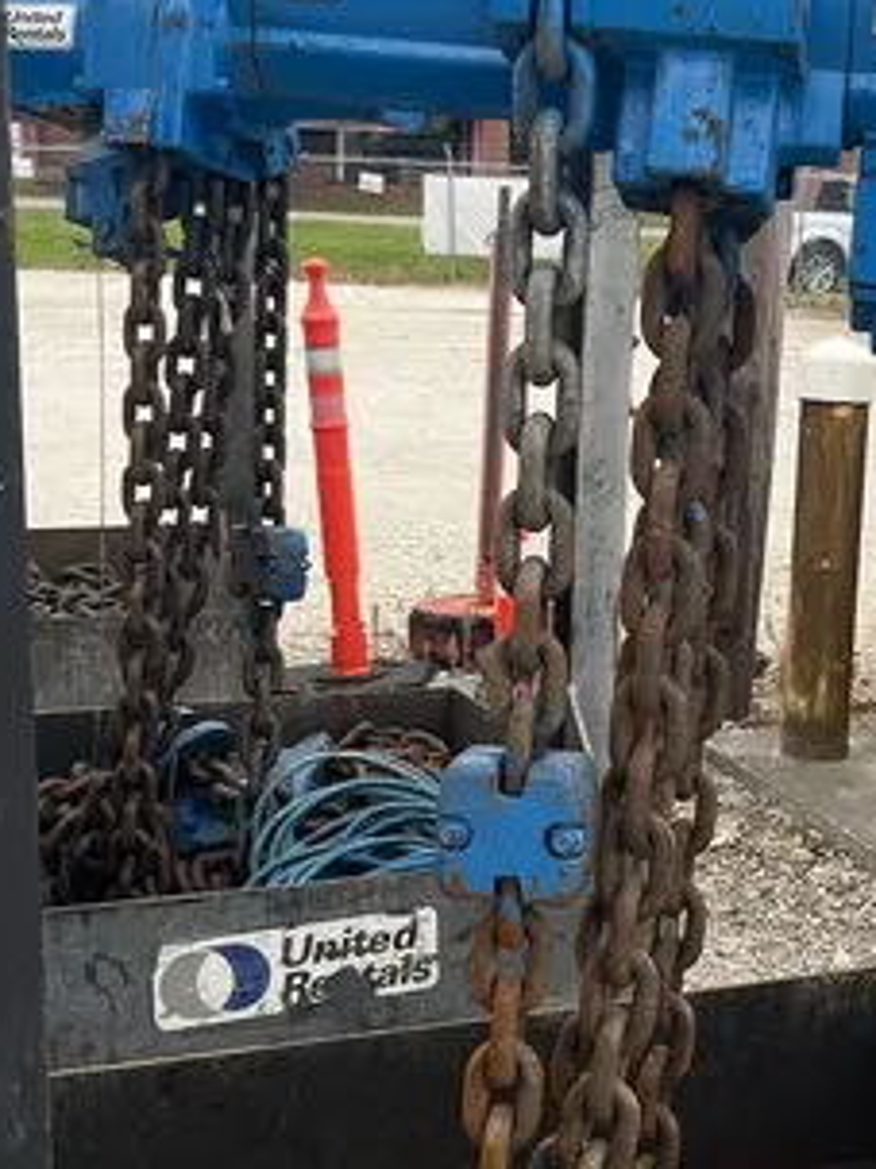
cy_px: 669
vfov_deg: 30.7
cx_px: 729
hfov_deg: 22.9
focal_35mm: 63
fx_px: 2127
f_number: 1.6
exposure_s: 1/561
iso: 50
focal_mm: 5.1
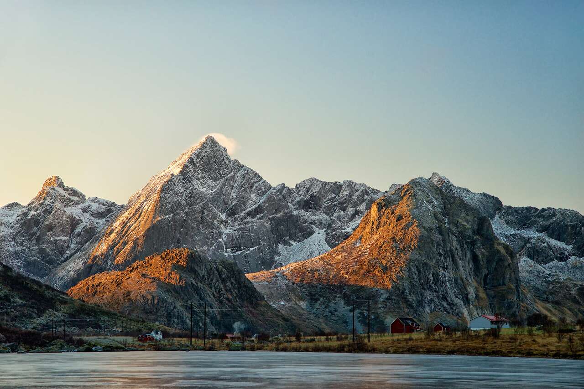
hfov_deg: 21.5
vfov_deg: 14.4
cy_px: 194
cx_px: 292
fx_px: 1541
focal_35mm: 95
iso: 1000
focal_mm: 95
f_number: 7.1
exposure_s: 1/200
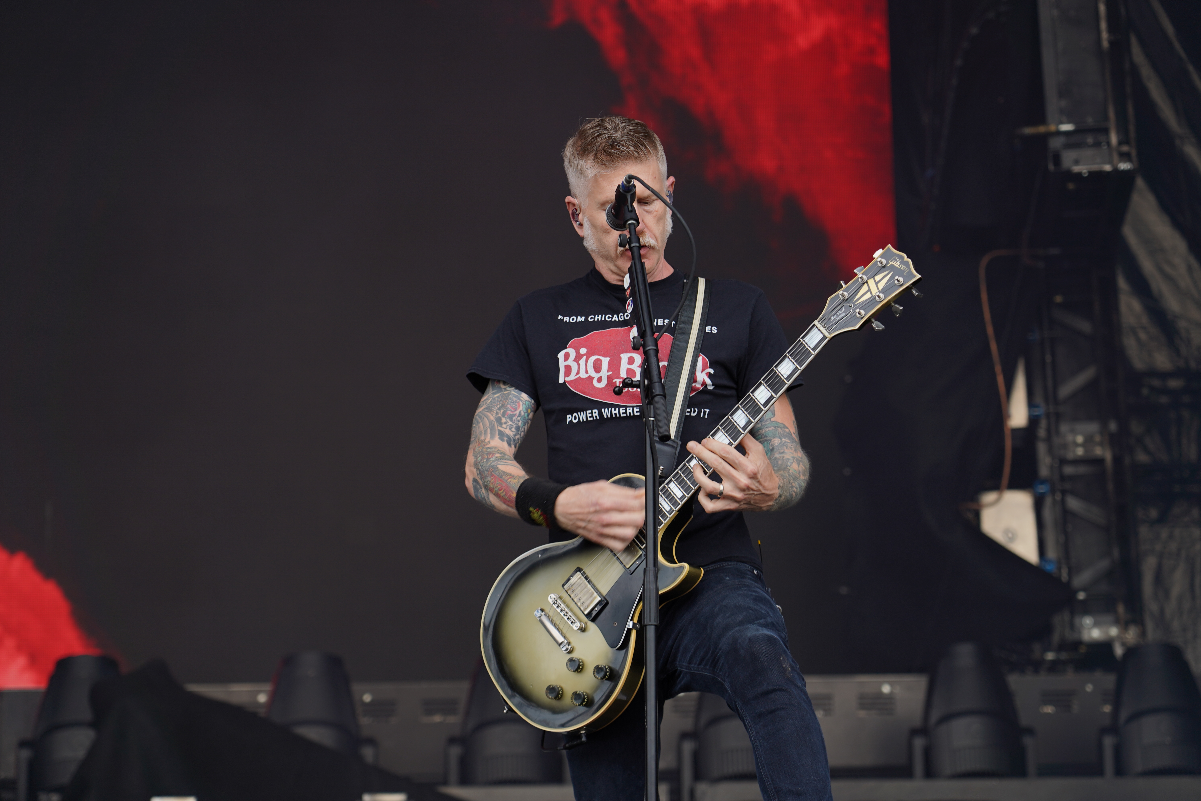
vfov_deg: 13.0
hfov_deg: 19.5
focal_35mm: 105
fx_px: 3503
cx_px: 600
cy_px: 400
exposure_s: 1/160
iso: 100
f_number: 4.5
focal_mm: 105
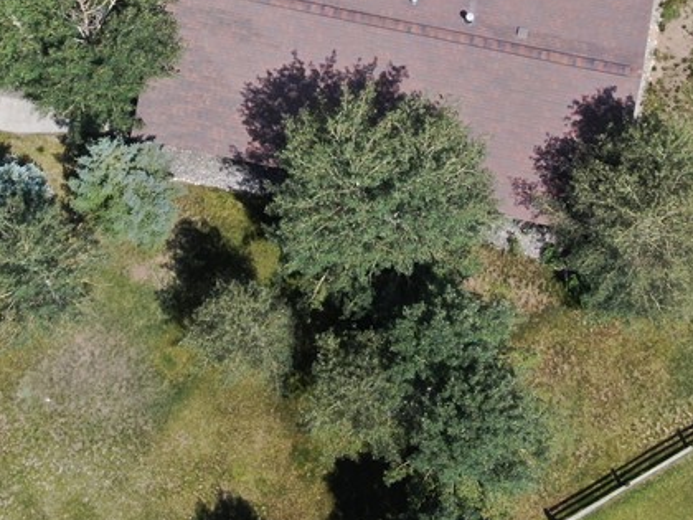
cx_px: 287
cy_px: 26
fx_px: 2342
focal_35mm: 117
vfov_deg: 12.5
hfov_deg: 16.8
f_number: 3.8
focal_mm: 8.6
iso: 100
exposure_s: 1/500
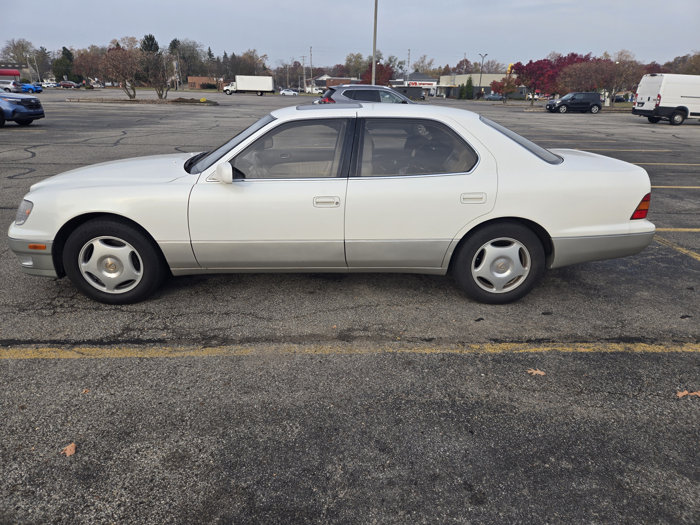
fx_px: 465
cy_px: 262
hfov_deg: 73.9
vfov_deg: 58.9
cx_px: 350
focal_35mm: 23
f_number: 1.8
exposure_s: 1/707
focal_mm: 5.4
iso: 25
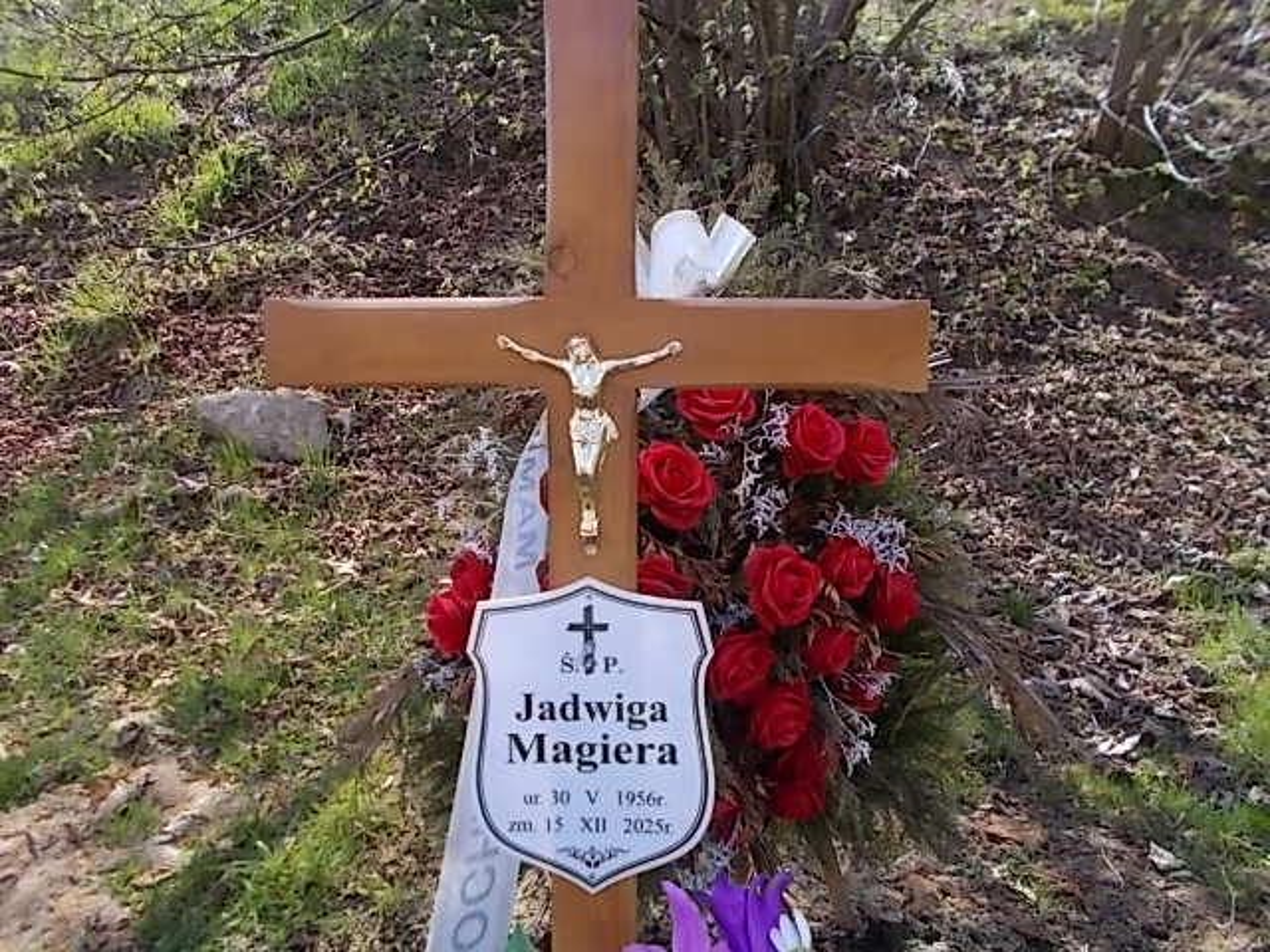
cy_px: 476
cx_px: 635
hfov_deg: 67.3
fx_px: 954
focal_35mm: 26
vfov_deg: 53.1
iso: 80
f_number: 3.2
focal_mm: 4.6
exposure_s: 1/320
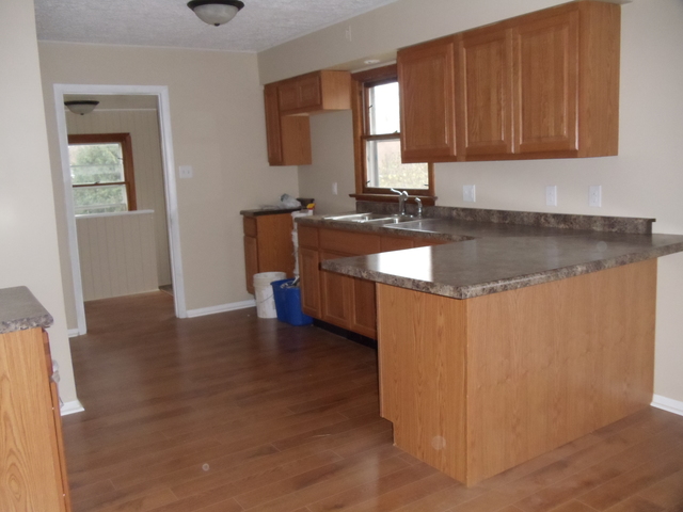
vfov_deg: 32.9
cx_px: 342
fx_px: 868
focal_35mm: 44
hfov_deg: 42.9
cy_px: 256
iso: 400
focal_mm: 6
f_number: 3.5
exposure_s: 1/30
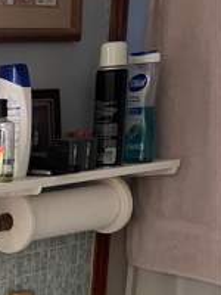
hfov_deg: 16.0
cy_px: 358
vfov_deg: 21.7
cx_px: -127
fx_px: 707
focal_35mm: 83
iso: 400
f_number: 1.6
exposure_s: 1/60
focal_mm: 4.2
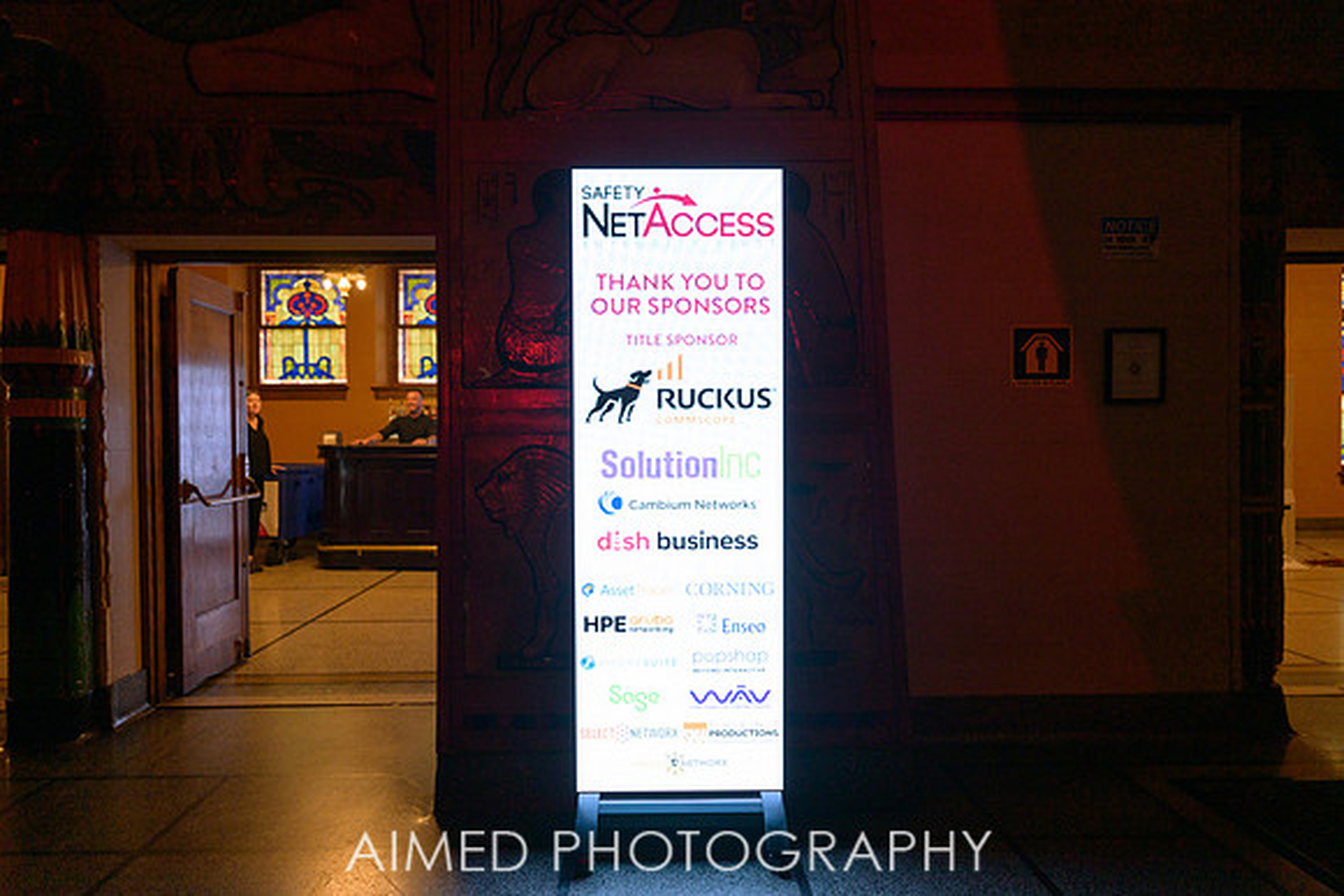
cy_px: 448
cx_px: 672
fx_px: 896
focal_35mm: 24
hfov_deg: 73.7
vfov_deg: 53.2
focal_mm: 24
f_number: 2.8
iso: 400
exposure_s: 1/125
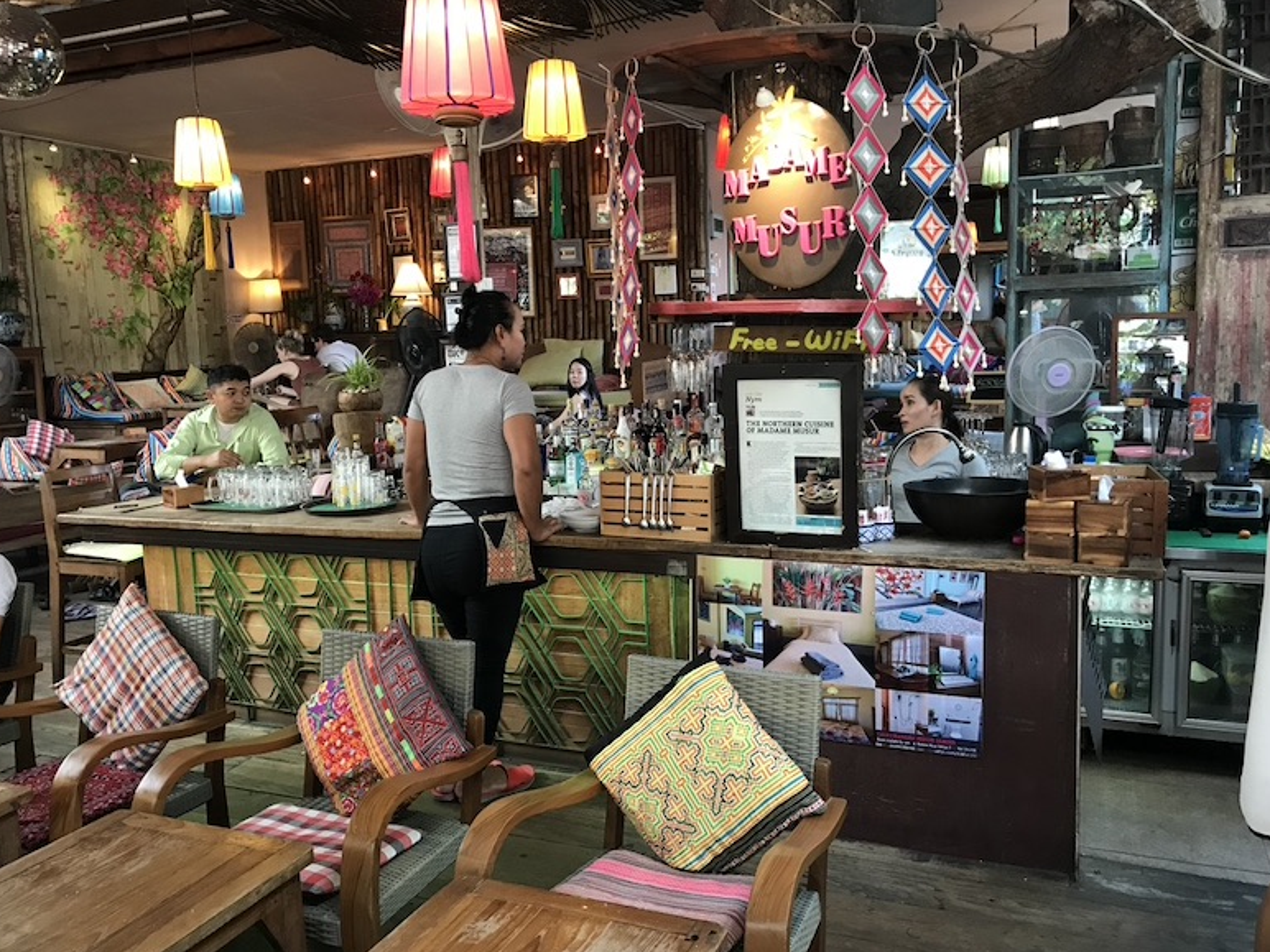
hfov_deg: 61.7
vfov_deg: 48.2
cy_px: 480
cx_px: 633
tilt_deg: -5.9
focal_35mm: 29
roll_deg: +2.9
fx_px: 1064
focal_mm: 3.99
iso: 64
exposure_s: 1/17
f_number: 1.8
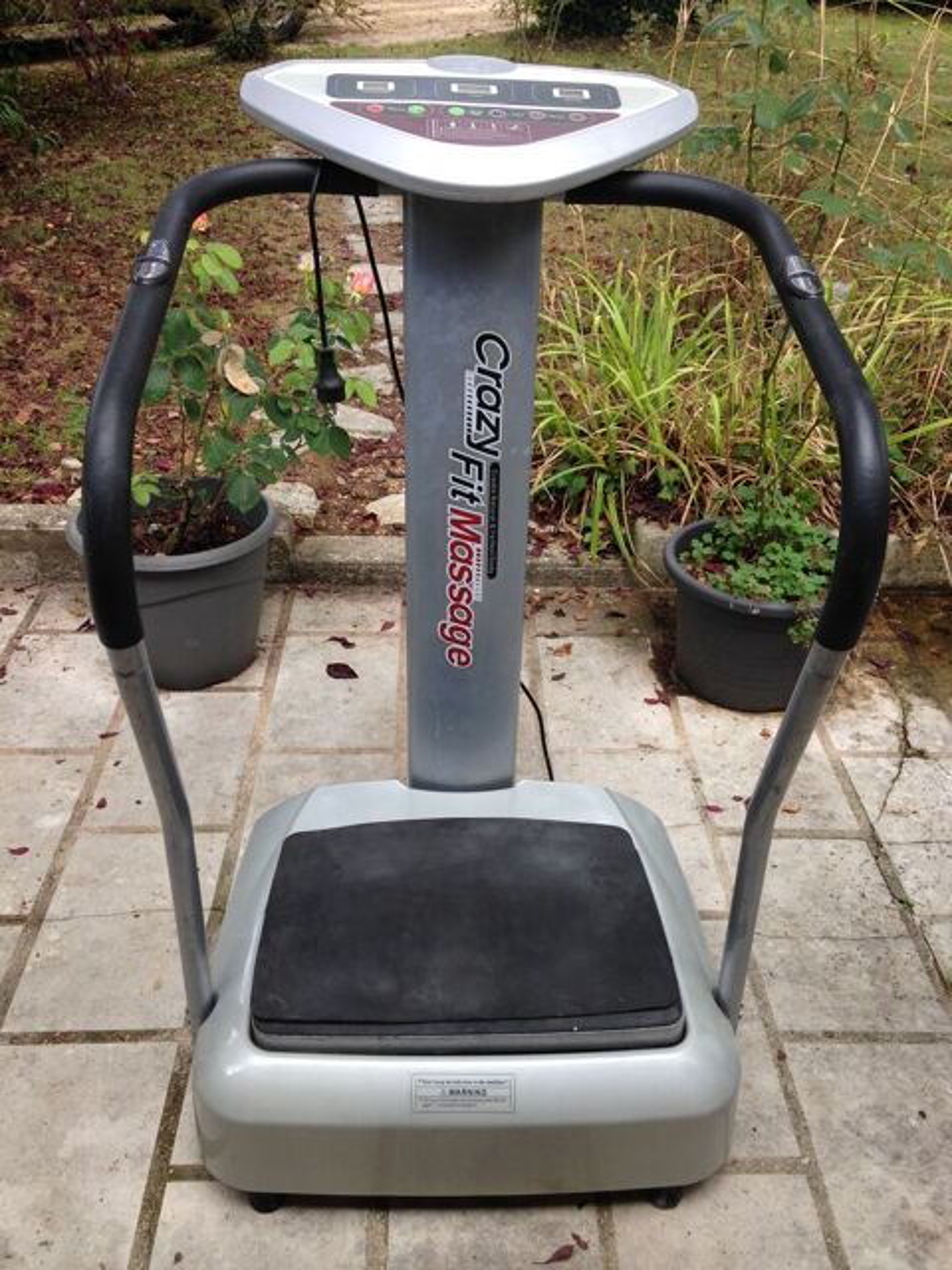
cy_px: 635
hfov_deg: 42.9
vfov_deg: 55.4
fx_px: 1210
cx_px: 476
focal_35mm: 33
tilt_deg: -31.6
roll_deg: +0.4
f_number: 2.4
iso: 50
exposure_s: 1/168
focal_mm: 4.12
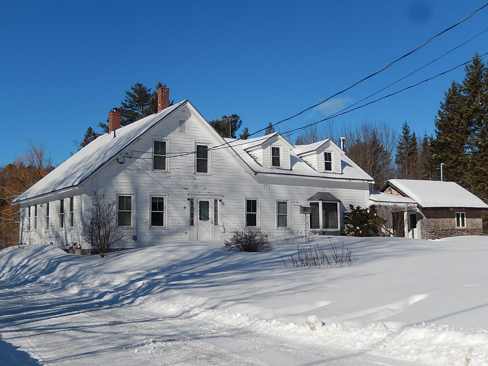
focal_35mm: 45
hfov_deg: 42.1
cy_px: 183
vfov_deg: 32.2
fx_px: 634
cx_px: 244
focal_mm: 8.1
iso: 125
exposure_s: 1/500
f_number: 8.6
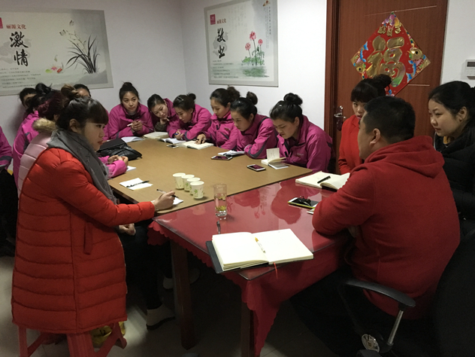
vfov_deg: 48.2
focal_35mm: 29
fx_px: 398
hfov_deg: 61.7
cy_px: 178
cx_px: 238
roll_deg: +2.8
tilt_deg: -16.1
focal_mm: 4.15
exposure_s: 1/17
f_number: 2.2
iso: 250
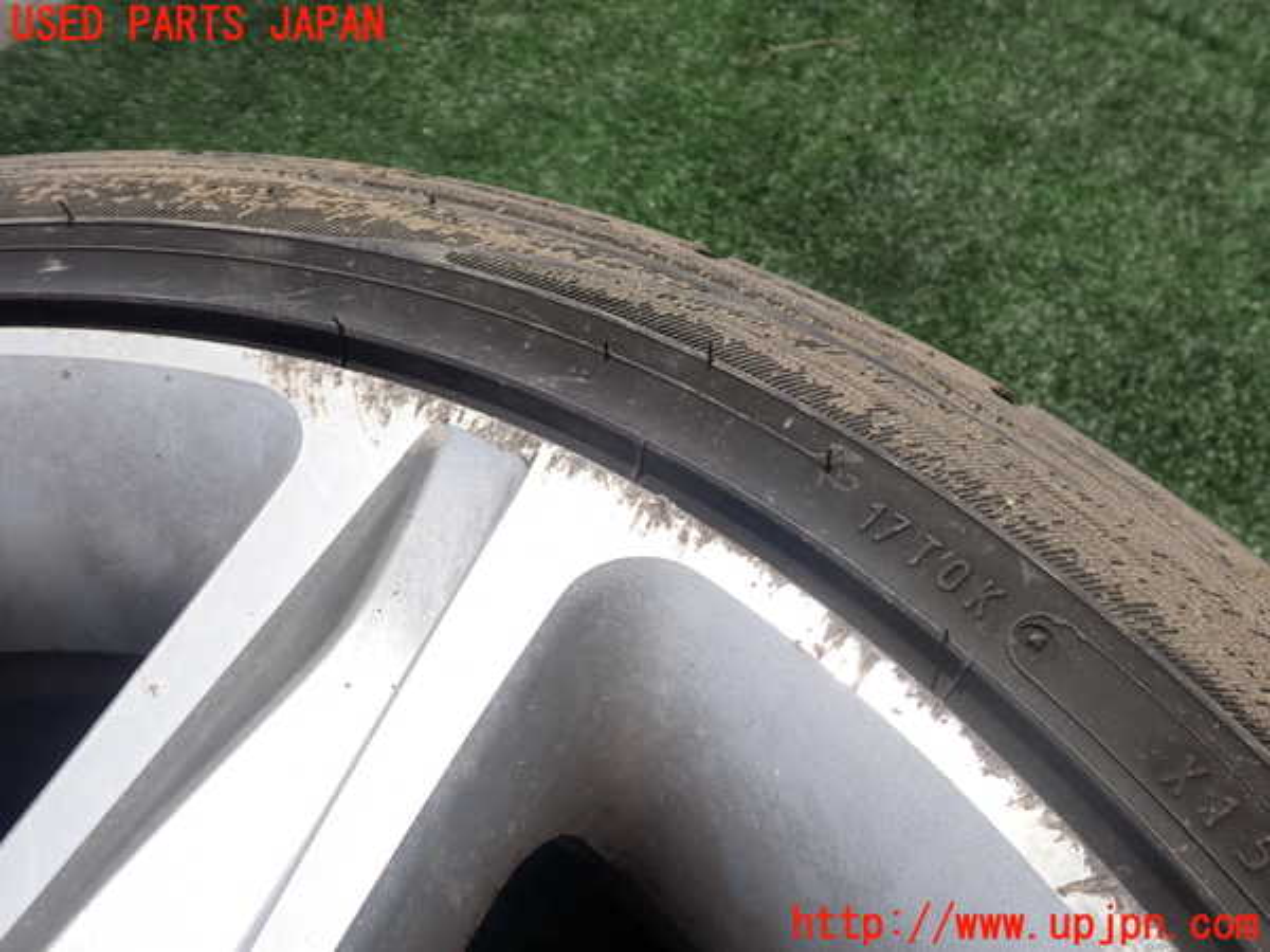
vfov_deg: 46.8
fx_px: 1101
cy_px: 476
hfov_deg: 60.0
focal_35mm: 30
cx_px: 635
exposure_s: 1/160
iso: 100
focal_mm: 5.4
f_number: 9
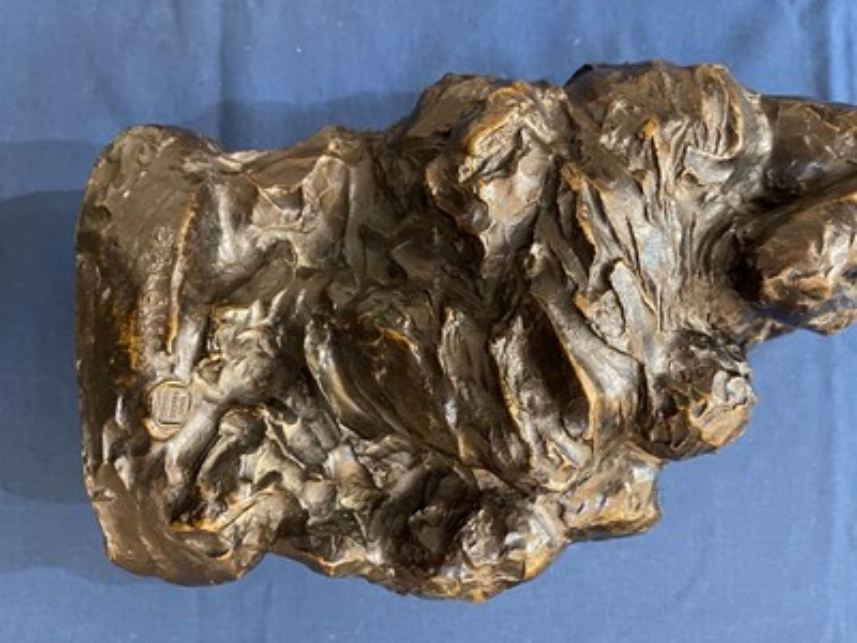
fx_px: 619
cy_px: 322
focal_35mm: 25
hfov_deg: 69.4
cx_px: 428
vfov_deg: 54.9
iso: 640
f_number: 1.6
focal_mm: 5.1
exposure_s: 1/33
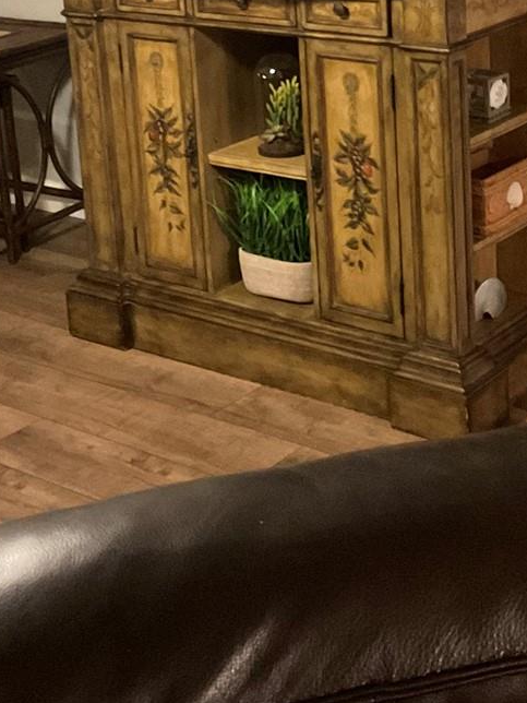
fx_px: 1462
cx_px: 369
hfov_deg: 20.3
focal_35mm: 72
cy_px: 76
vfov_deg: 26.2
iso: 500
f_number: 1.8
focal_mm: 3
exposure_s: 1/24
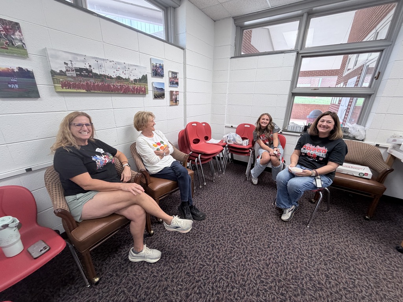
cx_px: 202
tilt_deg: -19.3
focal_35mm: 14
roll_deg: -1.1
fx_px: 163
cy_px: 151
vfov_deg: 85.7
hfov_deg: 102.1
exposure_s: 1/120
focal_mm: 2.22
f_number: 2.2
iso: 200
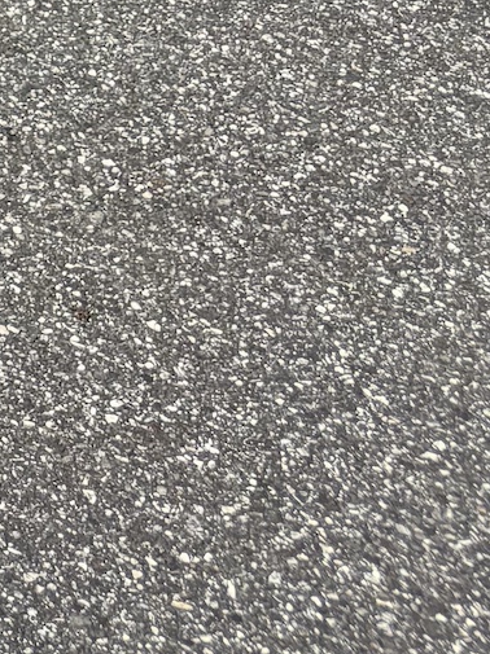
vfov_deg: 11.6
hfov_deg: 9.2
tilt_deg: -14.8
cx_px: -843
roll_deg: +2.4
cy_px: -960
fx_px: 2589
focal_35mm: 137
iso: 80
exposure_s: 1/2174
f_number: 1.78
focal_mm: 6.76
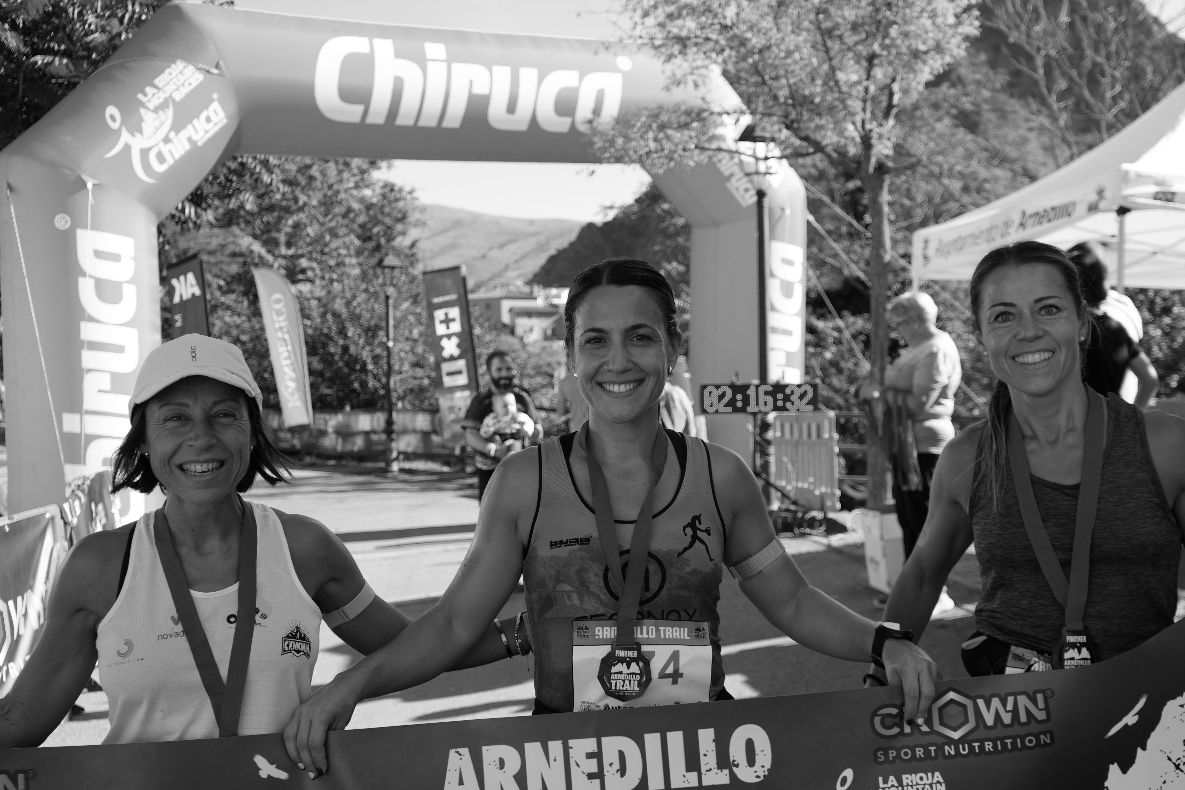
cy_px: 432
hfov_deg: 43.6
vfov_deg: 29.8
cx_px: 629
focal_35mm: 45
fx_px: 1481
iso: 100
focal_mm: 32
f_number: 4.5
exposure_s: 1/400
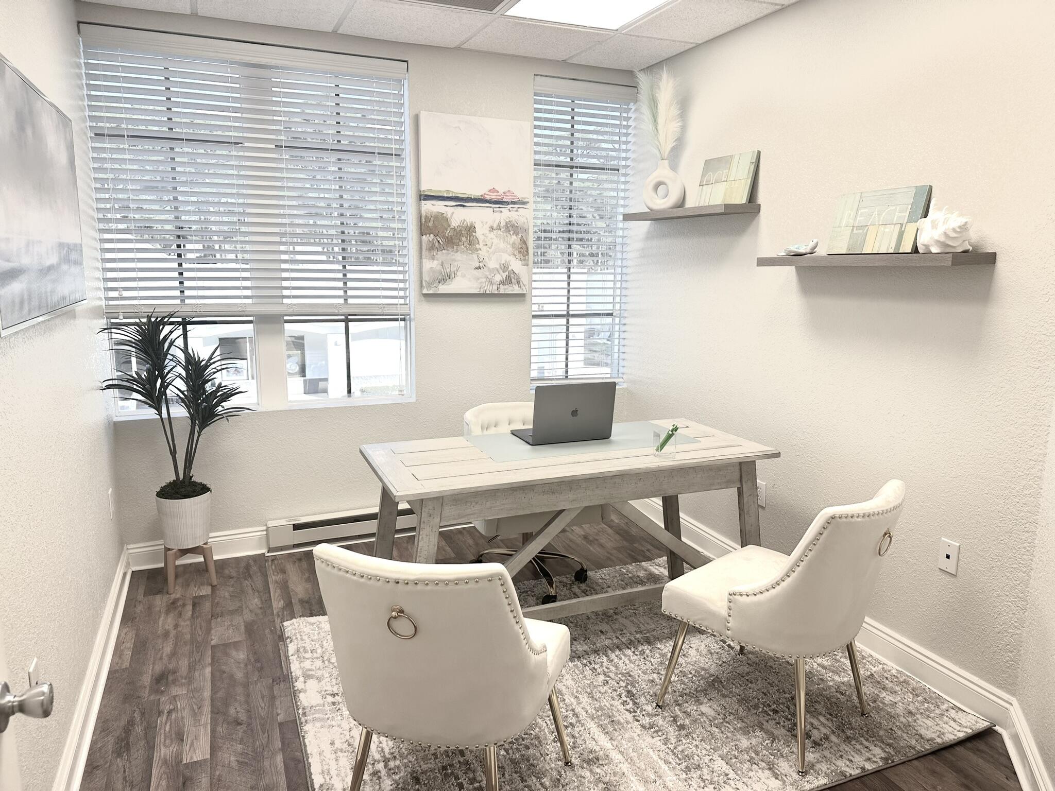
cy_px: 396
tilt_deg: -10.2
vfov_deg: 56.8
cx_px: 528
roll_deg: +0.2
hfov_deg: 71.6
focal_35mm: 24
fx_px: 731
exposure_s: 1/166
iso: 80
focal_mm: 6.86
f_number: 1.78
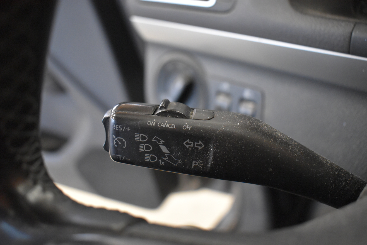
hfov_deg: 53.1
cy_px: 122
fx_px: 367
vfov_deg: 36.9
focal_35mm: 36
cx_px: 184
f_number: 3.8
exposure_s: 1/60
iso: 3200
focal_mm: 24
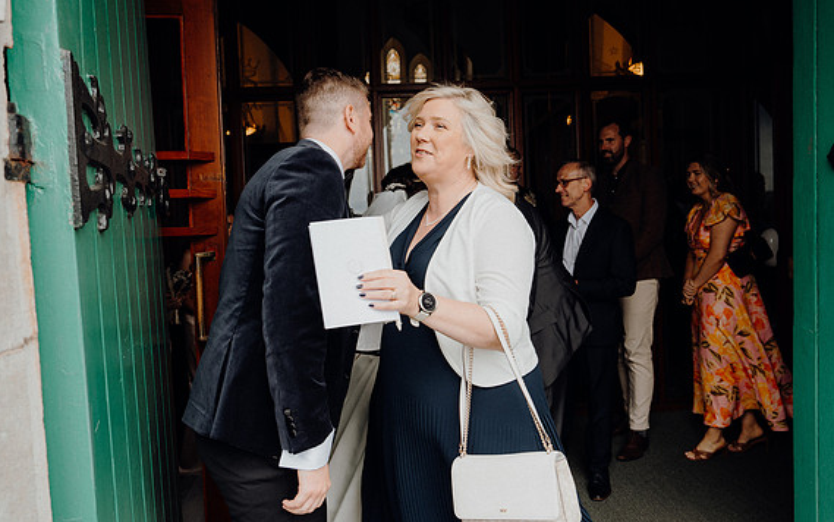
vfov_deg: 46.1
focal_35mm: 27
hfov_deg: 68.4
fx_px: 614
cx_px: 419
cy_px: 257
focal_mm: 26
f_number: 3.5
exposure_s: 1/200
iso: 200
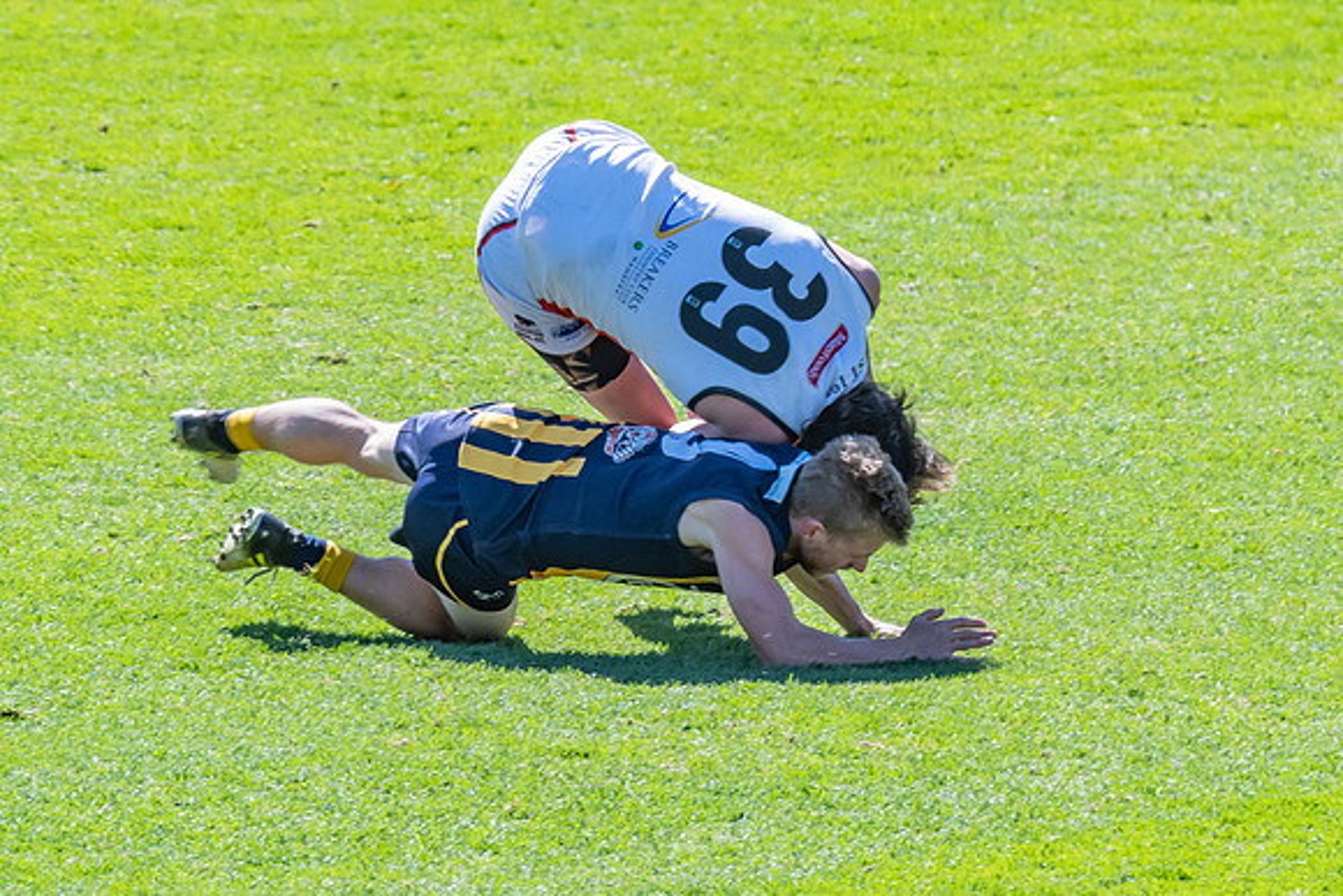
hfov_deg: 2.4
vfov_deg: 1.6
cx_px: 768
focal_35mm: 868
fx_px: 32383
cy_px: 377
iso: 800
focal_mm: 420
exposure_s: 1/400
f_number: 14
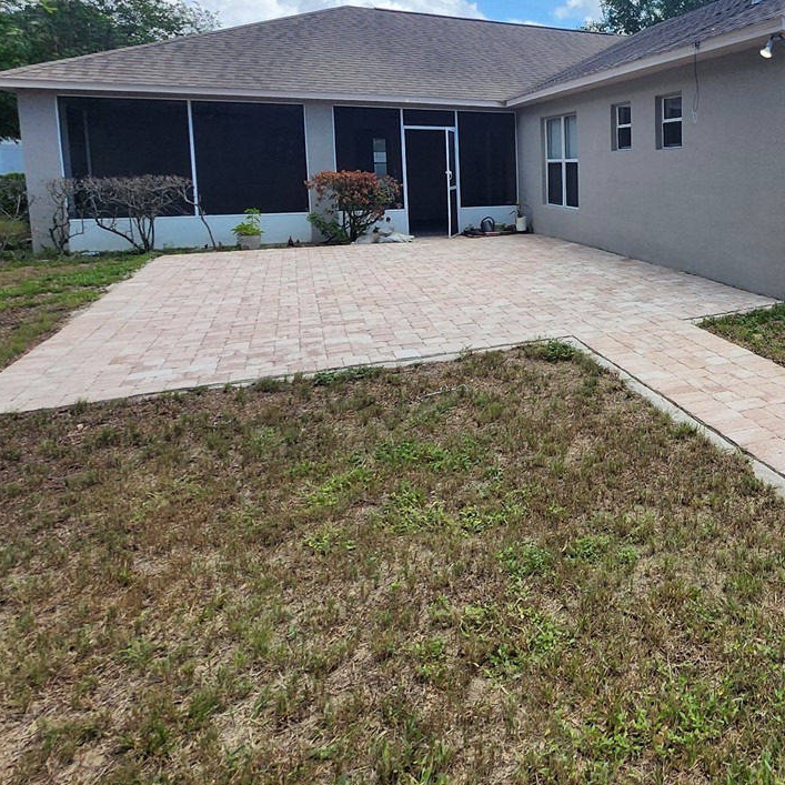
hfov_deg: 53.0
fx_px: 667
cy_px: 250
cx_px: 714
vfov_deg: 59.3
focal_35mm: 26
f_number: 2.2
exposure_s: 1/1272
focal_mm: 1.74
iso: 40
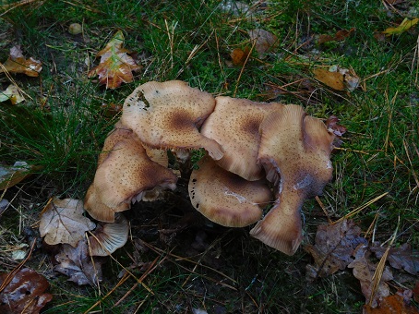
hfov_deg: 30.7
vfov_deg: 23.3
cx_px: 212
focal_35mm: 63
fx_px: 762
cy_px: 156
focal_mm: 11.1
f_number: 4.4
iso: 200
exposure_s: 1/15
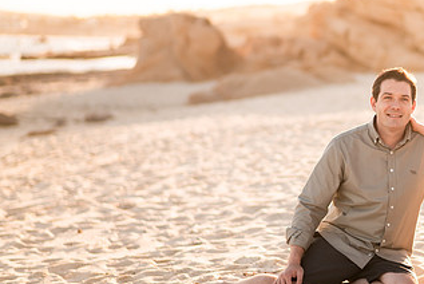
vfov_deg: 12.9
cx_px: 365
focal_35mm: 106
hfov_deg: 19.0
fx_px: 1250
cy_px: 144
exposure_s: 1/3200
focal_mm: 58
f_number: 1.8
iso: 100
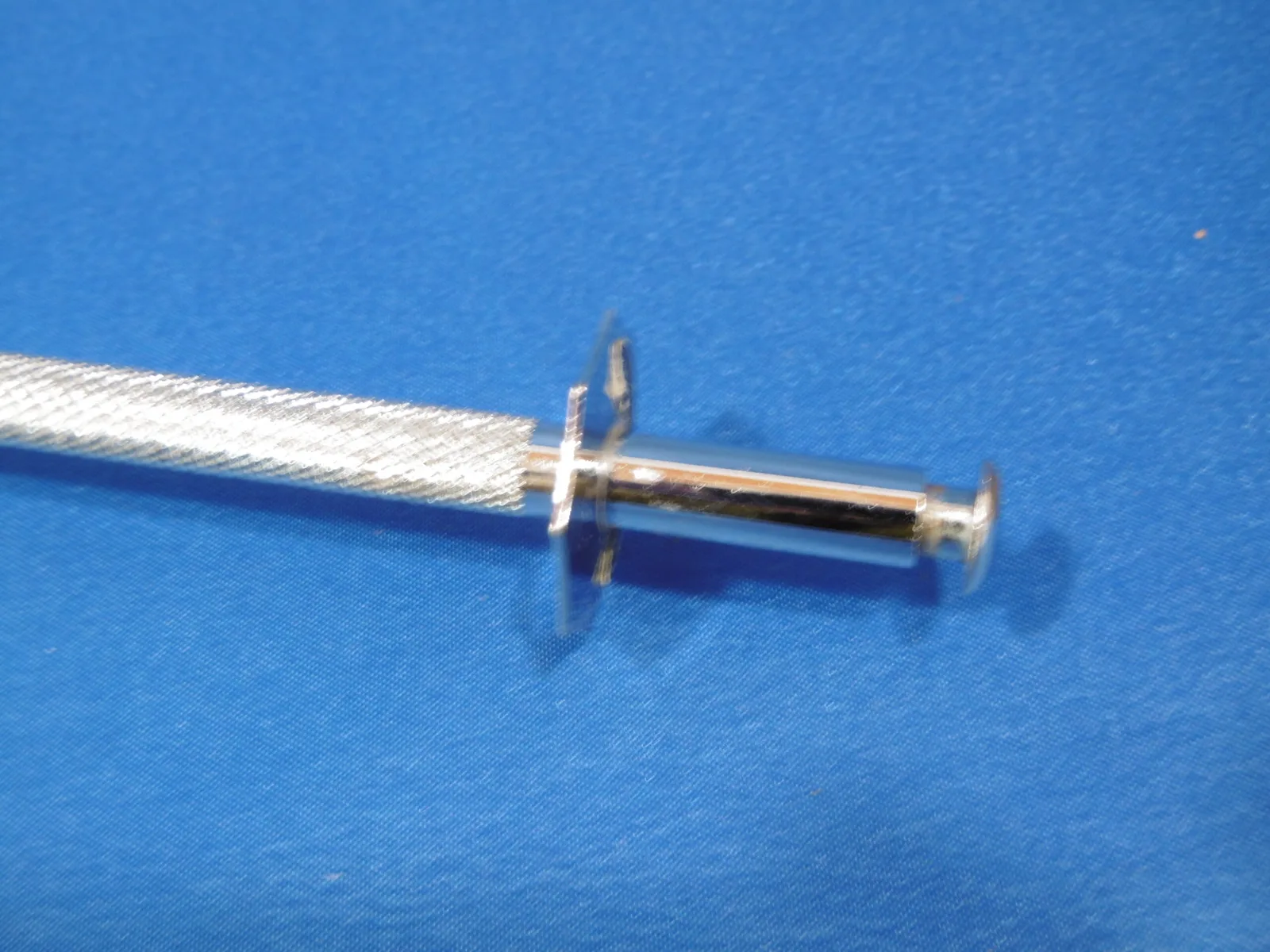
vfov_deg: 33.6
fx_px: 1578
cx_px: 635
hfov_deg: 43.9
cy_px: 476
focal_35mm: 43
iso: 100
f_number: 3.8
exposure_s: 1/4
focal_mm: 7.7
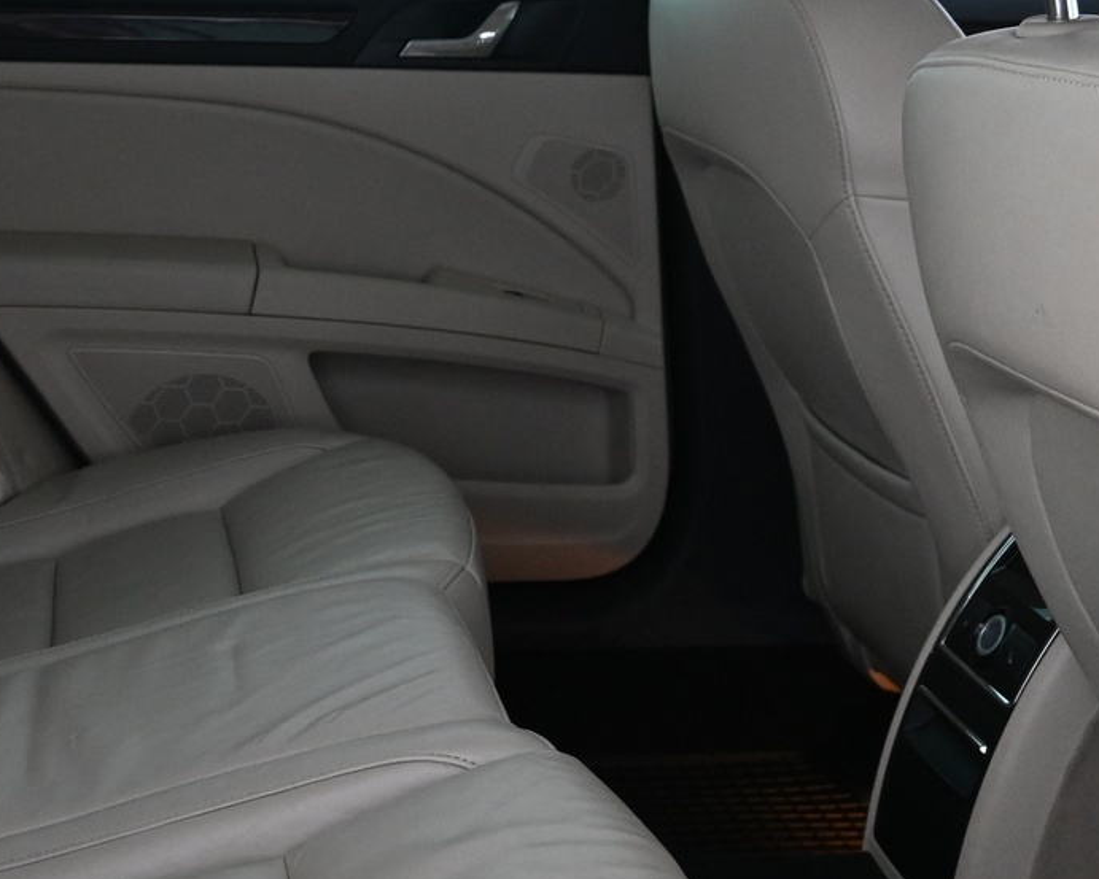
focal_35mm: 66
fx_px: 2147
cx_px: 170
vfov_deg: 23.1
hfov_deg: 27.9
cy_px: 323
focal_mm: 20
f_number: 3.8
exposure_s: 1/30
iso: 2000
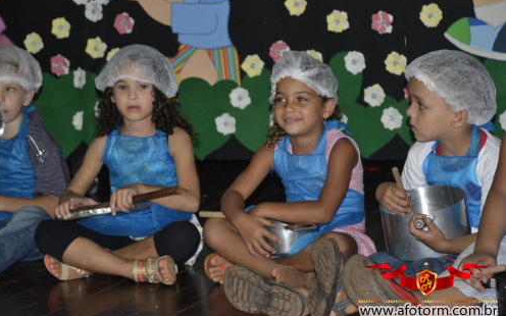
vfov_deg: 11.3
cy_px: 163
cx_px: 252
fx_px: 1593
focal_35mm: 116
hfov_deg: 18.0
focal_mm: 75
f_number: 5.3
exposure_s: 1/60
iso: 3200
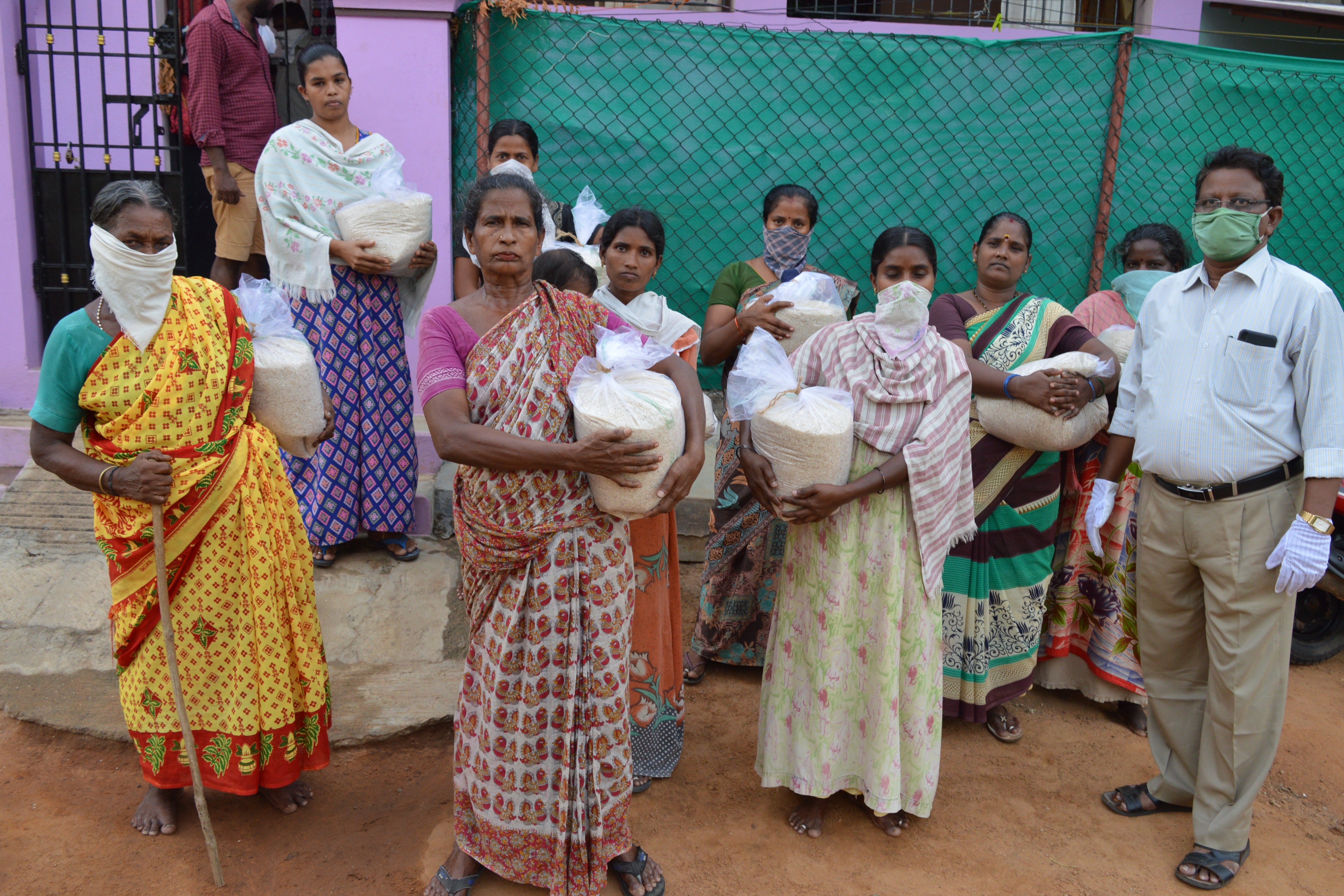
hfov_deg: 60.3
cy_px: 447
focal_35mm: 31
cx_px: 691
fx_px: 1157
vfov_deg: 42.3
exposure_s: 1/125
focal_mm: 20
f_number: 5.6
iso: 400
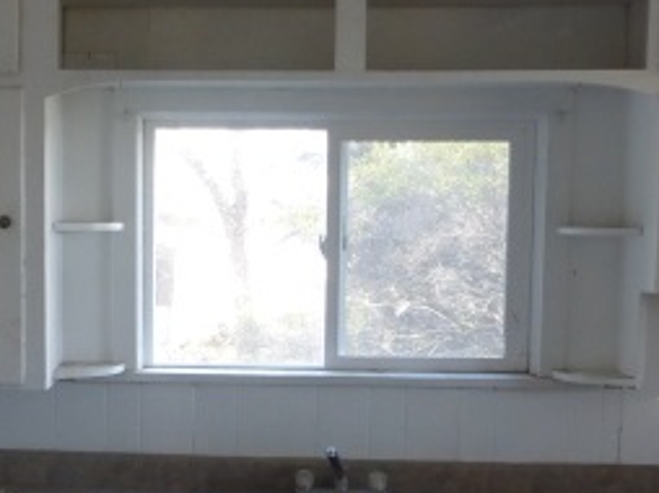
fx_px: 1198
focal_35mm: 63
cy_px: 363
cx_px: 166
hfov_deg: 30.3
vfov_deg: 23.0
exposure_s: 1/60
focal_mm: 4.3
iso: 250
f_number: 3.3
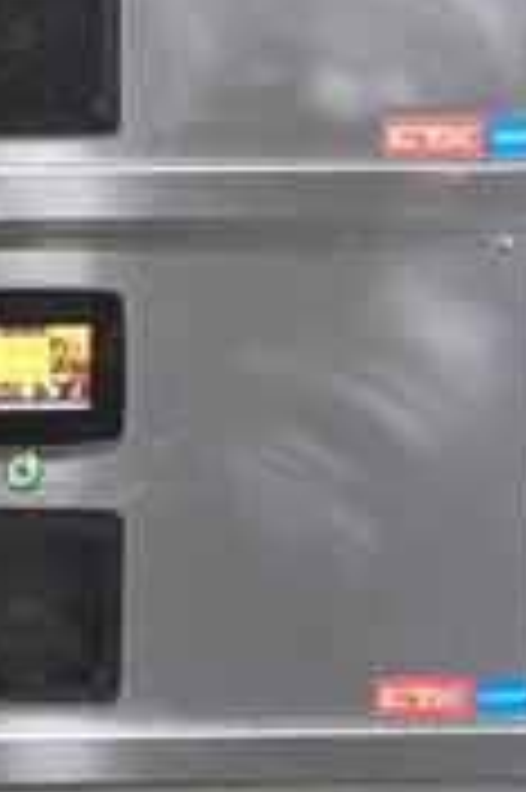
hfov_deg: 10.7
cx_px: 90
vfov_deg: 15.9
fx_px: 2811
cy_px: 117
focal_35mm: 128
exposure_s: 1/30
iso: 400
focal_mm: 11.29
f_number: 3.2
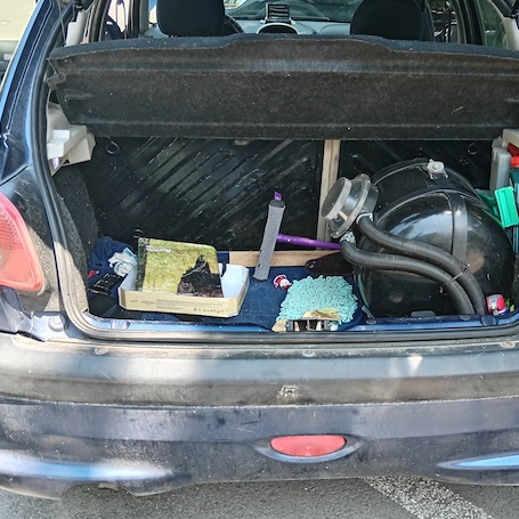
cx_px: 309
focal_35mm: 42
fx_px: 712
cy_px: 292
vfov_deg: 40.0
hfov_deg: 39.9
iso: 198
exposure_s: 1/120
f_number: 1.9
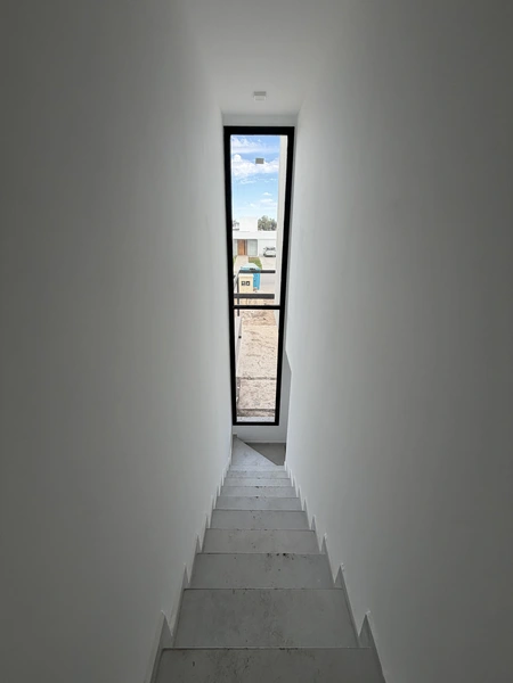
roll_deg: -1.5
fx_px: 277
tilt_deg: -22.7
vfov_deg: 102.1
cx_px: 256
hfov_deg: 85.7
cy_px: 342
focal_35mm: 14
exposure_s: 1/224
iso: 50
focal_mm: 2.22
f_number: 2.2
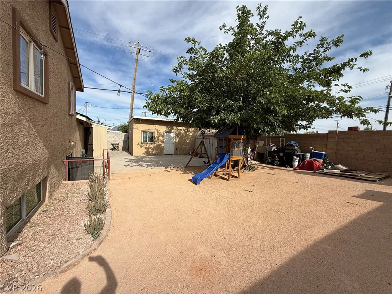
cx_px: 196
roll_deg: -3.7
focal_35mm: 14
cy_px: 147
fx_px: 159
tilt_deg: -3.2
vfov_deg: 85.7
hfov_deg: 102.1
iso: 50
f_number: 2.2
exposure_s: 1/2237
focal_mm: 2.22
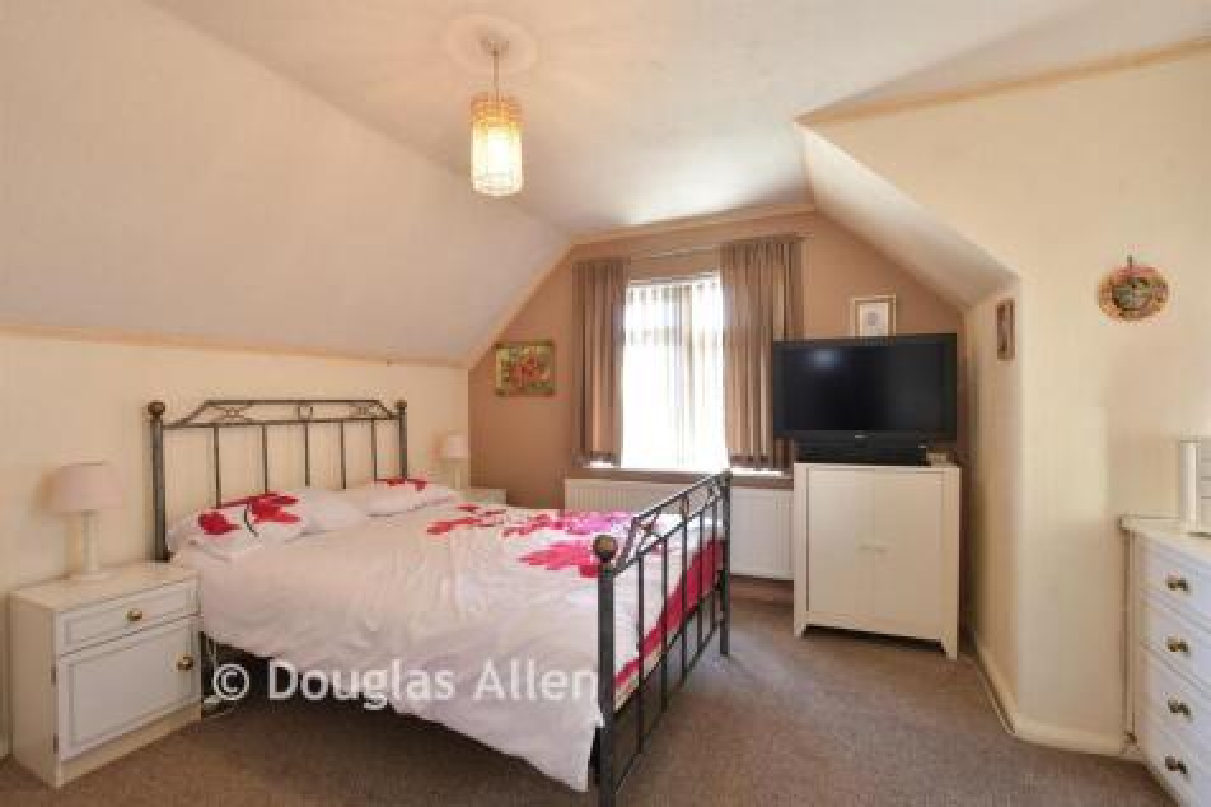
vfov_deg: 77.3
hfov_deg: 100.4
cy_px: 404
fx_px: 504
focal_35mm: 15
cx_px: 606
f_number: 8
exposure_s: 1/2
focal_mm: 10
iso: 125
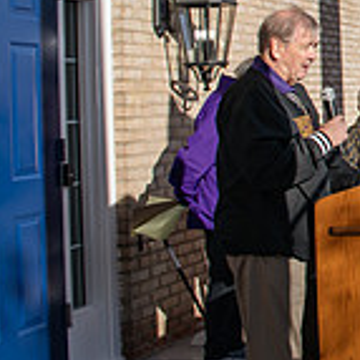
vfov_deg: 20.4
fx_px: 977
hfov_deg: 17.2
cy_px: 26
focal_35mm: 83
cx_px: 639
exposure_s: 1/800
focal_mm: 24
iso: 80
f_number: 3.5
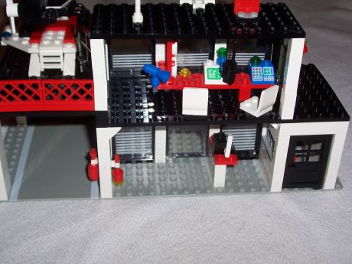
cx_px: 163
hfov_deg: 38.2
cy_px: 124
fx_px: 508
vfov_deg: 29.1
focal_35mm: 50
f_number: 3
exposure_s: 1/60
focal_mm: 7
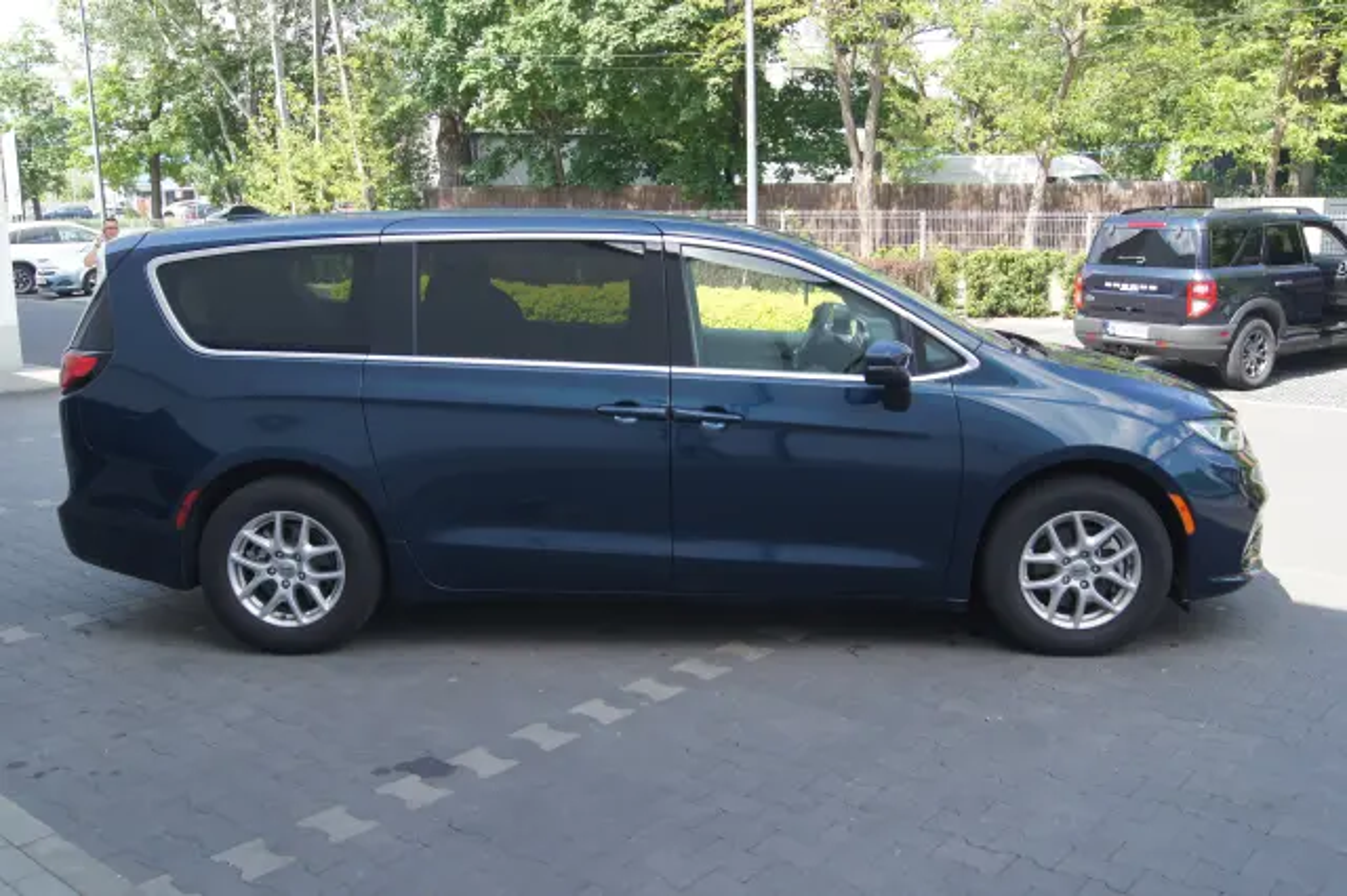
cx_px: 674
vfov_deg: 39.9
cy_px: 448
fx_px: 1234
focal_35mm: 33
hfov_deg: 57.2
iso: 100
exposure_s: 1/80
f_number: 5.6
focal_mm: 22
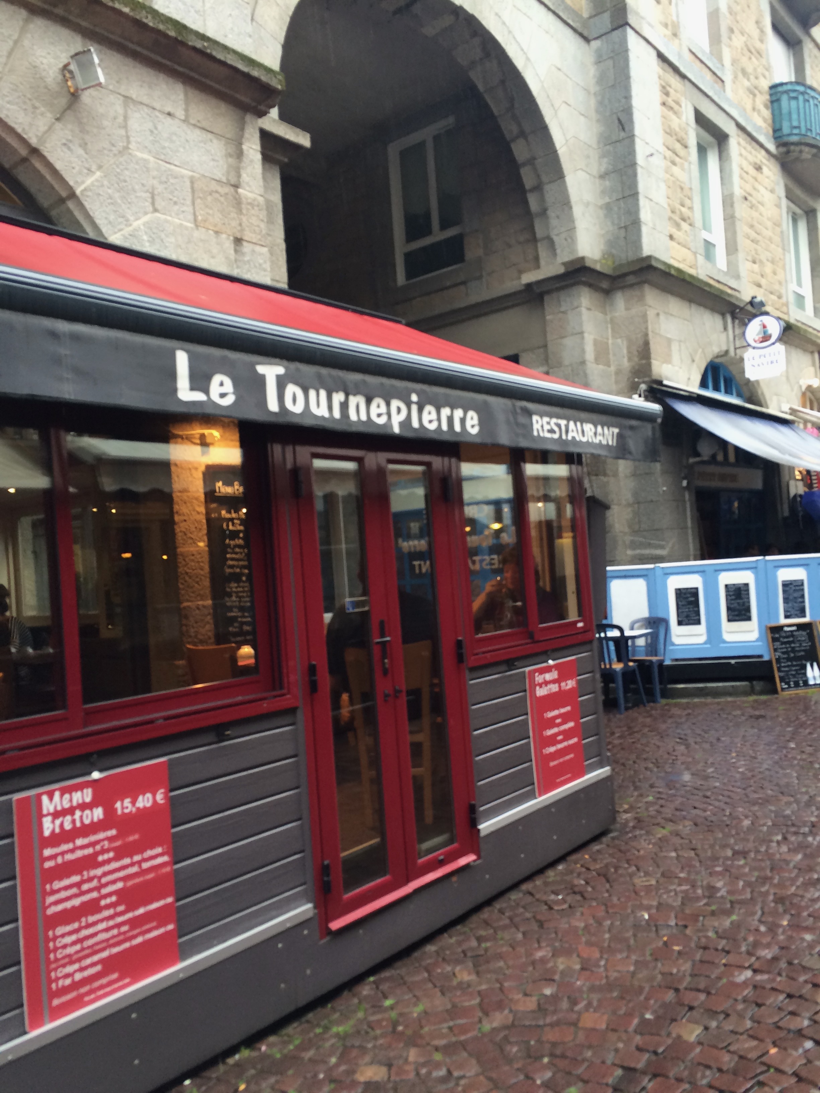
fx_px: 916
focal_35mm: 29
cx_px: 410
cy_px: 546
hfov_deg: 48.2
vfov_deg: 61.7
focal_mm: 4.15
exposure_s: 1/40
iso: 32
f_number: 2.2
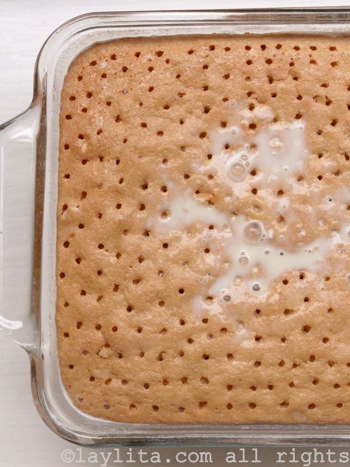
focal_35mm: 59
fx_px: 796
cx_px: 268
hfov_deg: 24.5
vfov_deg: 32.7
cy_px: 233
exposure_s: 1/60
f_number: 11
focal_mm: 22
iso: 800
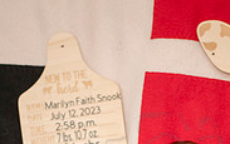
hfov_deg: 16.6
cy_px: 279
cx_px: 170
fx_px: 785
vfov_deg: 9.8
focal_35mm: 125
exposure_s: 1/250
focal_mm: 50
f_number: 4
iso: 800
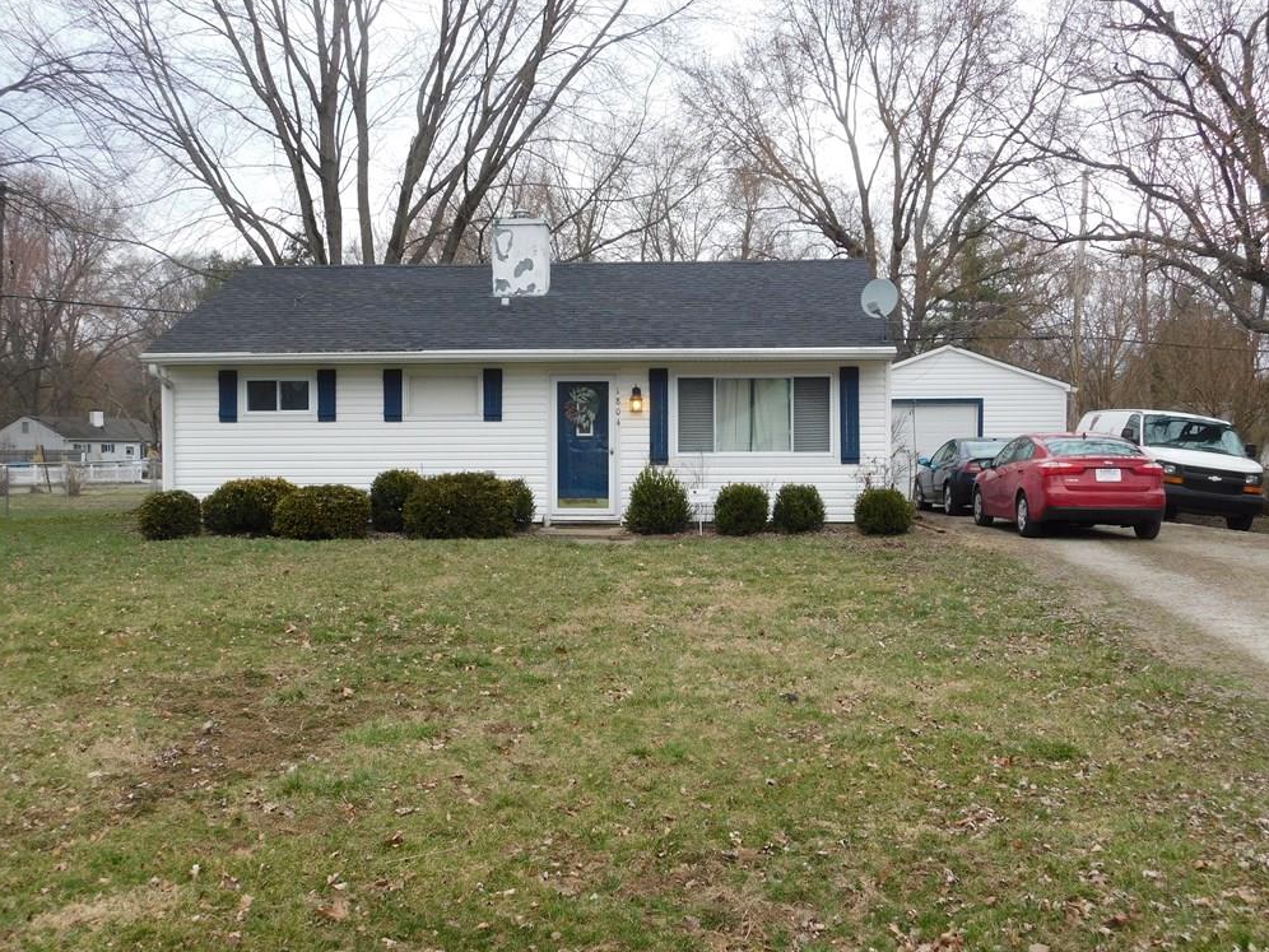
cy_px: 483
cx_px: 641
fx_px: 1356
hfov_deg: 50.1
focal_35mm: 37
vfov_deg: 38.7
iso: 125
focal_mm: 6.3
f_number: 3.5
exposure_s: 1/125
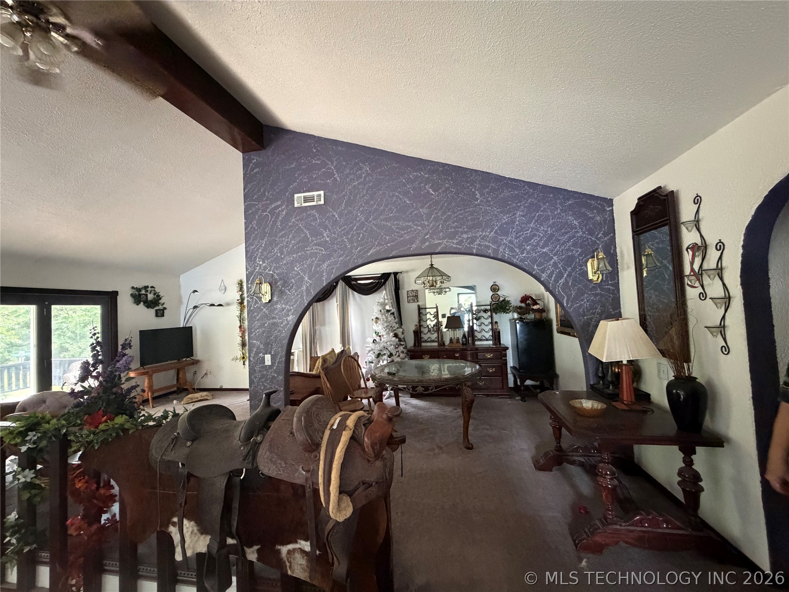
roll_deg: +2.8
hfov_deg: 102.1
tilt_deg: +2.6
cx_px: 394
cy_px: 296
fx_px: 319
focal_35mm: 14
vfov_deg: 85.7
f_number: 2.2
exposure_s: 1/40
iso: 1000
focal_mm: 2.22
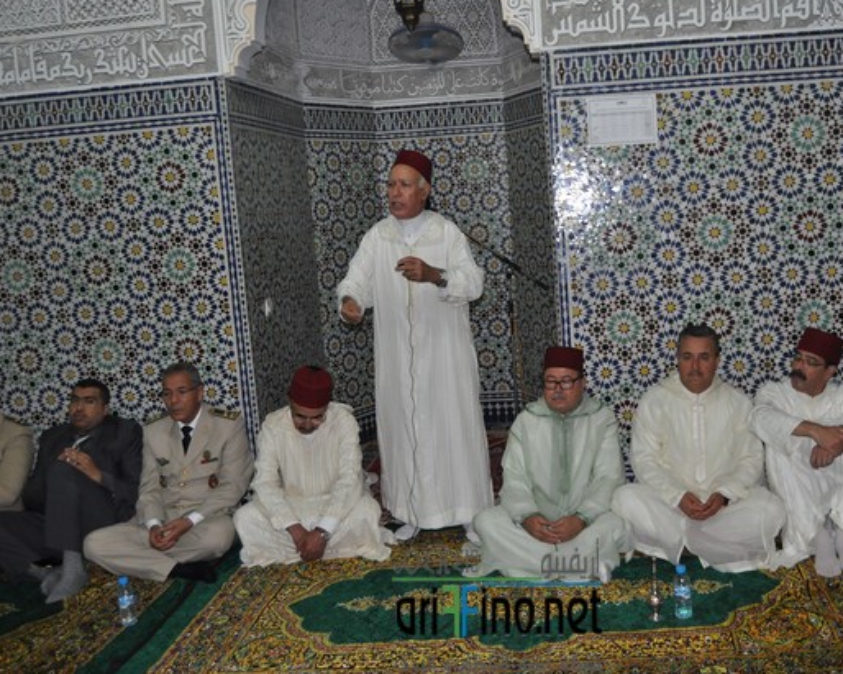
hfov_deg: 51.3
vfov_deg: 42.2
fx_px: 873
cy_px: 329
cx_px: 497
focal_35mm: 35
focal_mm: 20
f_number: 3.5
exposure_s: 1/60
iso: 800
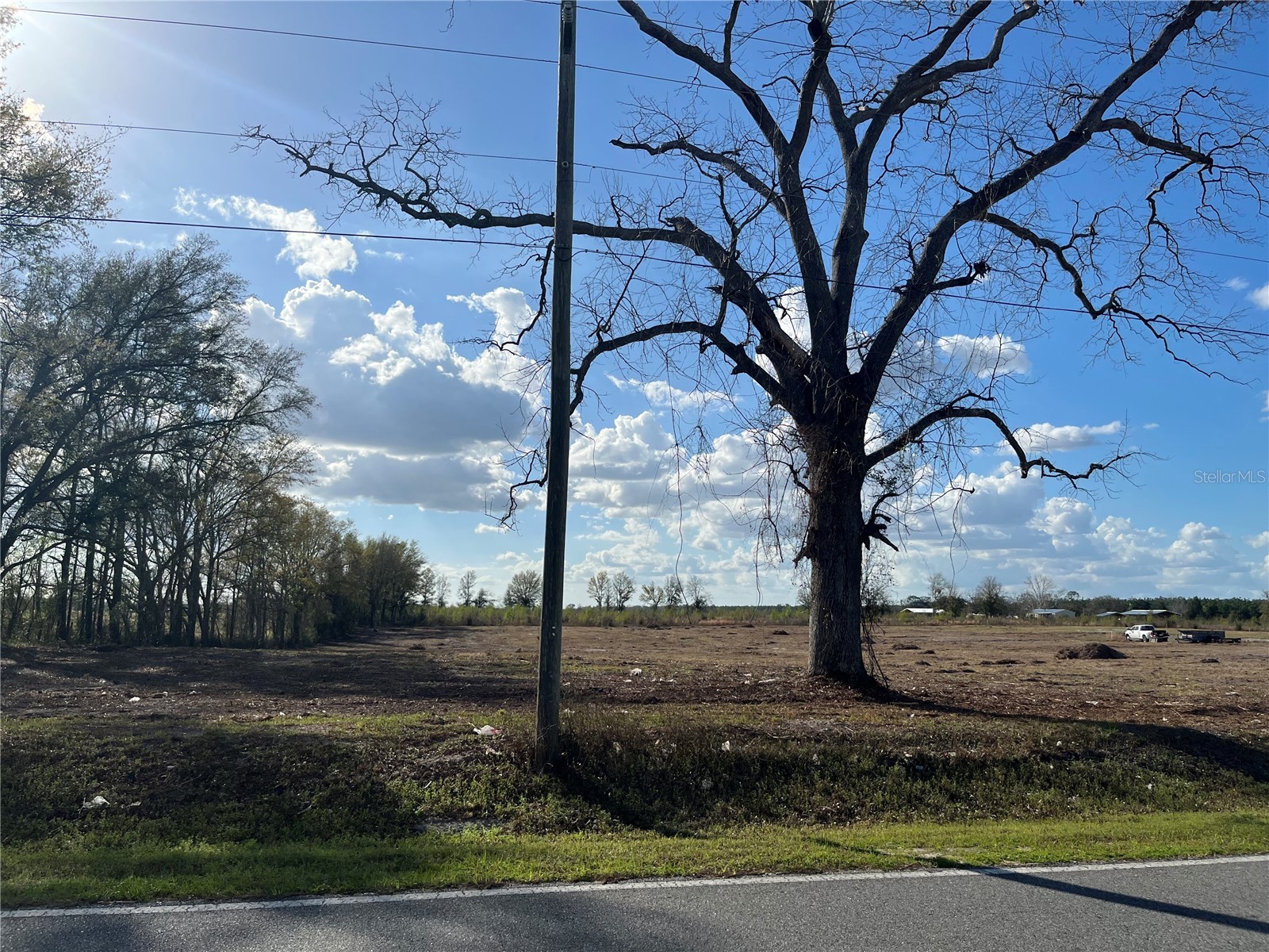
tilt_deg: +8.3
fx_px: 953
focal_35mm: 26
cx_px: 634
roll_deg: -0.8
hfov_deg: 67.3
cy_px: 476
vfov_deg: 53.1
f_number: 1.6
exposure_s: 1/6897
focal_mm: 5.1
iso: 50
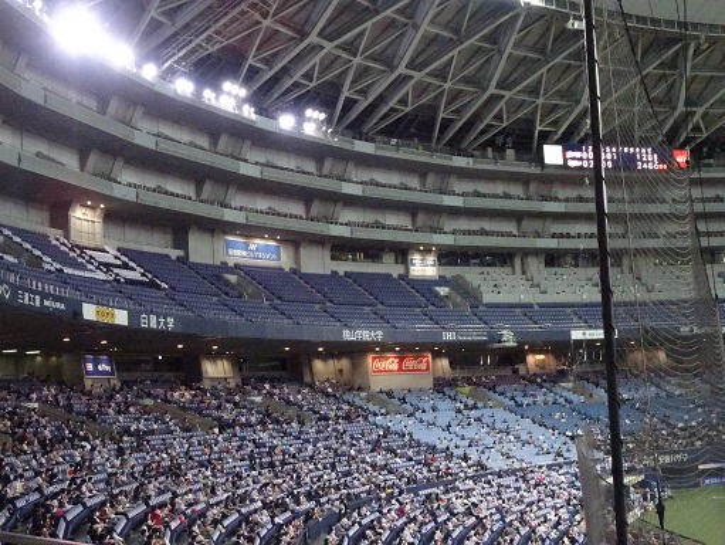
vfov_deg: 28.1
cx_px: 362
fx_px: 1090
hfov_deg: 36.8
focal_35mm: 52
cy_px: 272
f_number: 4.5
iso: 3200
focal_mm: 8.84
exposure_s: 1/250
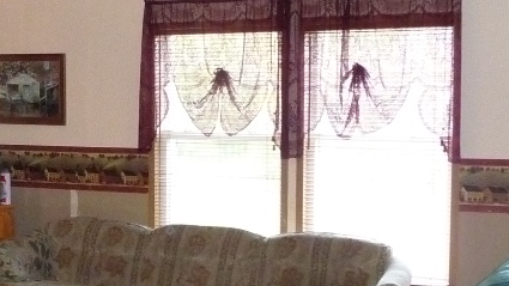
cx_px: -74
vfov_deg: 14.7
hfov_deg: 24.0
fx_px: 1107
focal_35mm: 82
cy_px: 178
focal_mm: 4.7
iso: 640
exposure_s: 1/30
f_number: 3.3
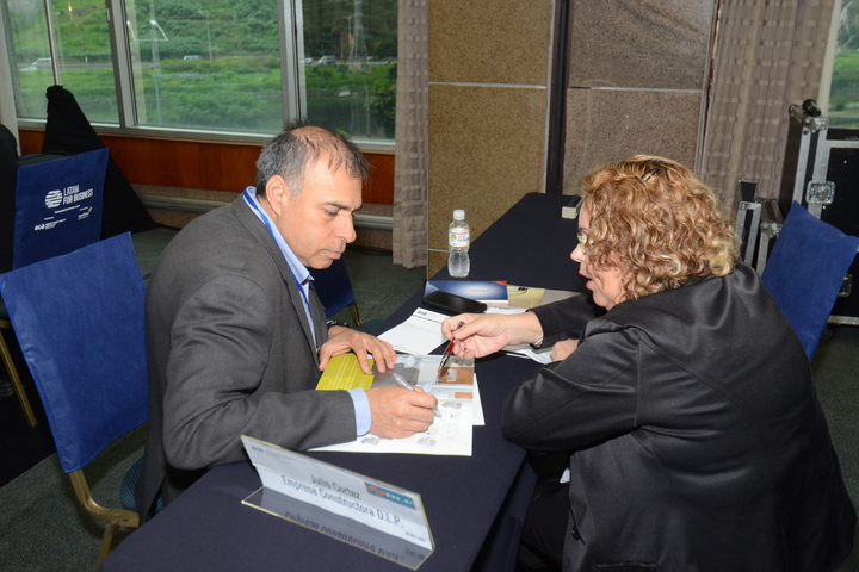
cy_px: 286
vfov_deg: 40.0
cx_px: 430
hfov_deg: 57.2
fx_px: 787
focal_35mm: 33
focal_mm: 22
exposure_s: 1/60
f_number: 5.6
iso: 800
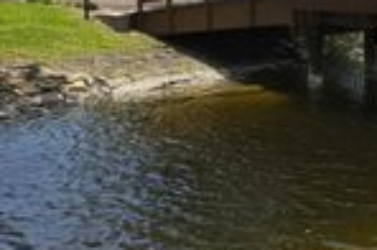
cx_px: 596
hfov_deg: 20.6
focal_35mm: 81
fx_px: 846
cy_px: -50
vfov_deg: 16.1
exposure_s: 1/907
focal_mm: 6.5
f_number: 1.4
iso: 10
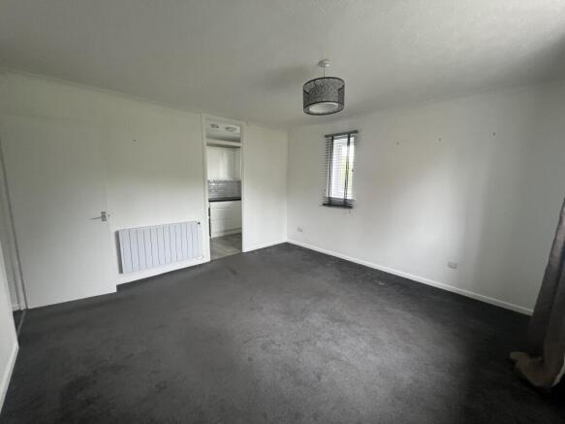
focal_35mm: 13
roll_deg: -1.1
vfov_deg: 89.9
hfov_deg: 106.2
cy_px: 212
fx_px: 212
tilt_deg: -8.6
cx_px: 282
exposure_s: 1/99
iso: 250
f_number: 1.8
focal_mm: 1.57
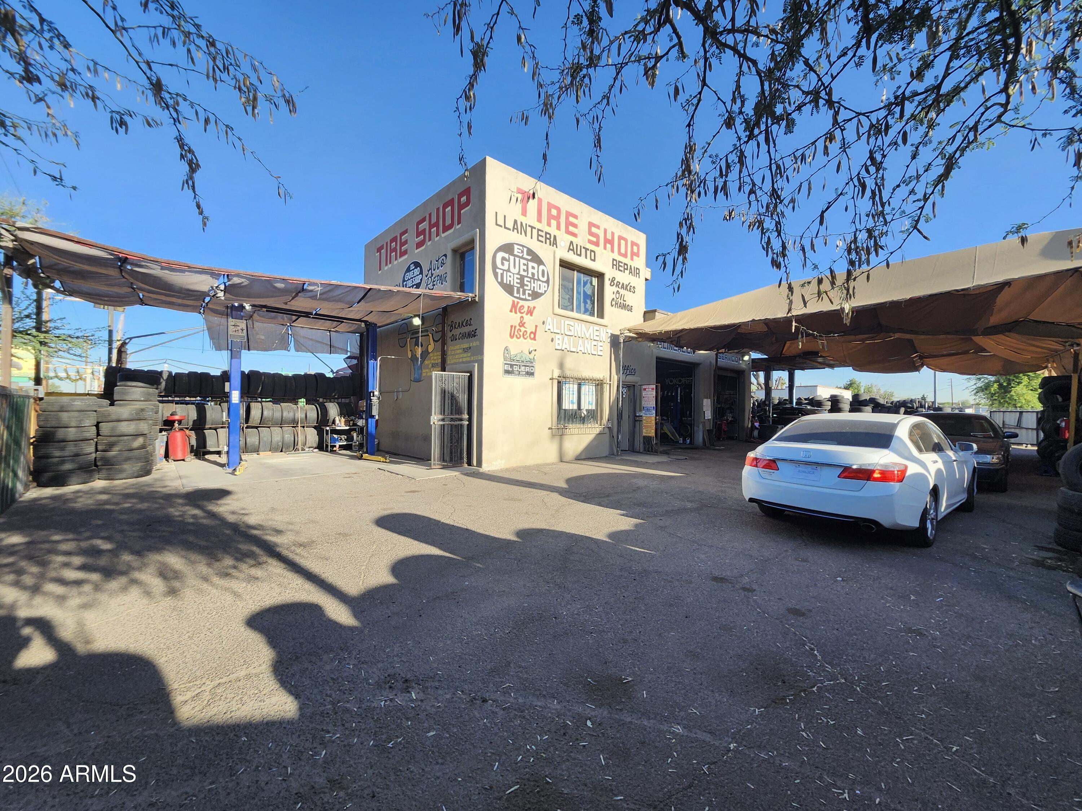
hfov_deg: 106.2
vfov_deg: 89.9
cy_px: 406
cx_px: 541
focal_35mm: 13
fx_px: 406
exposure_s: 1/799
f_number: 2.2
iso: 40
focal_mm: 1.74
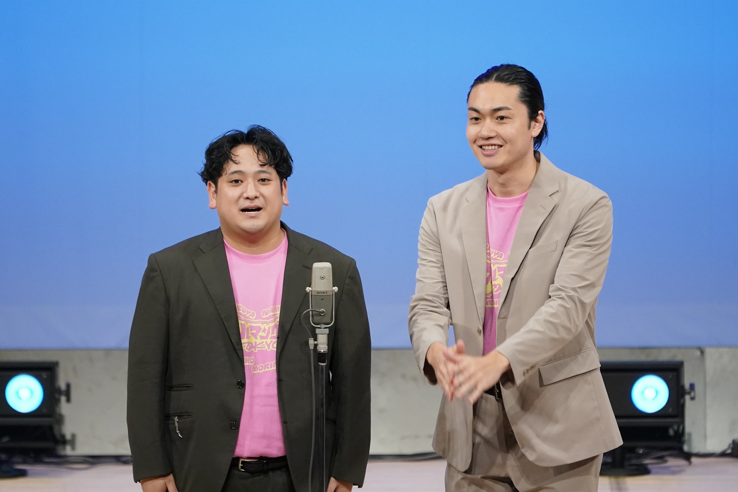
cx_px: 369
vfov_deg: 2.3
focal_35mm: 600
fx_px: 12299
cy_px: 246
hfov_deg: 3.4
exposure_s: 1/250
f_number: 5.6
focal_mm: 400
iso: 5000
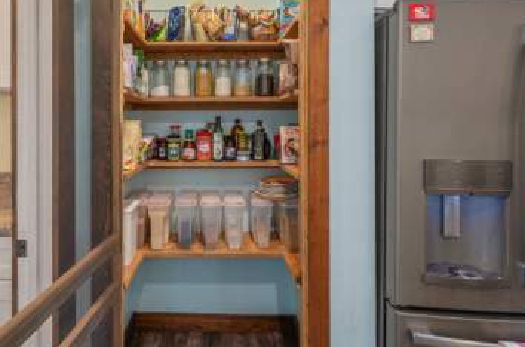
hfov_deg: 86.1
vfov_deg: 63.5
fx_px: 276
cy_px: 133
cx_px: 214
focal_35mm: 19
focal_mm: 14
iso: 320
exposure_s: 1/8
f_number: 9
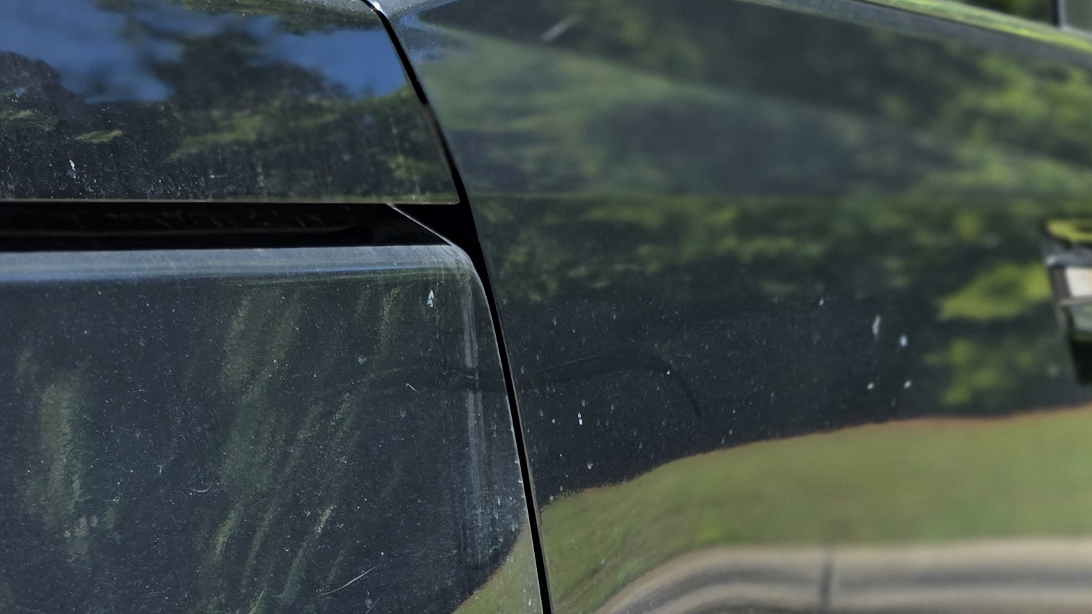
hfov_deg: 32.8
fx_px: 1853
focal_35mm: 64
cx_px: 545
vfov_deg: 17.8
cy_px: 755
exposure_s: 1/2417
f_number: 1.7
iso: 80
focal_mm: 6.3
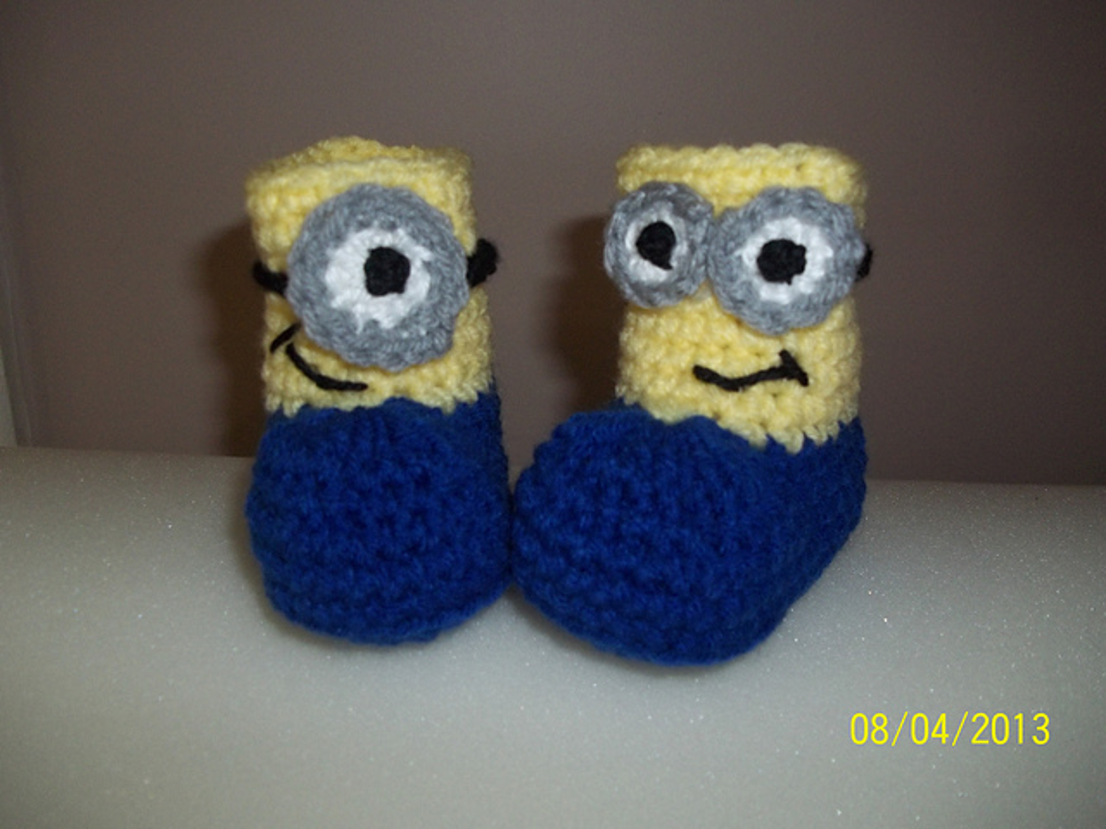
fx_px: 1022
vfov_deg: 44.2
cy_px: 414
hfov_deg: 56.8
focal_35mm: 32
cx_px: 553
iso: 160
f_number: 2.9
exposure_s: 1/30
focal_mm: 5.7
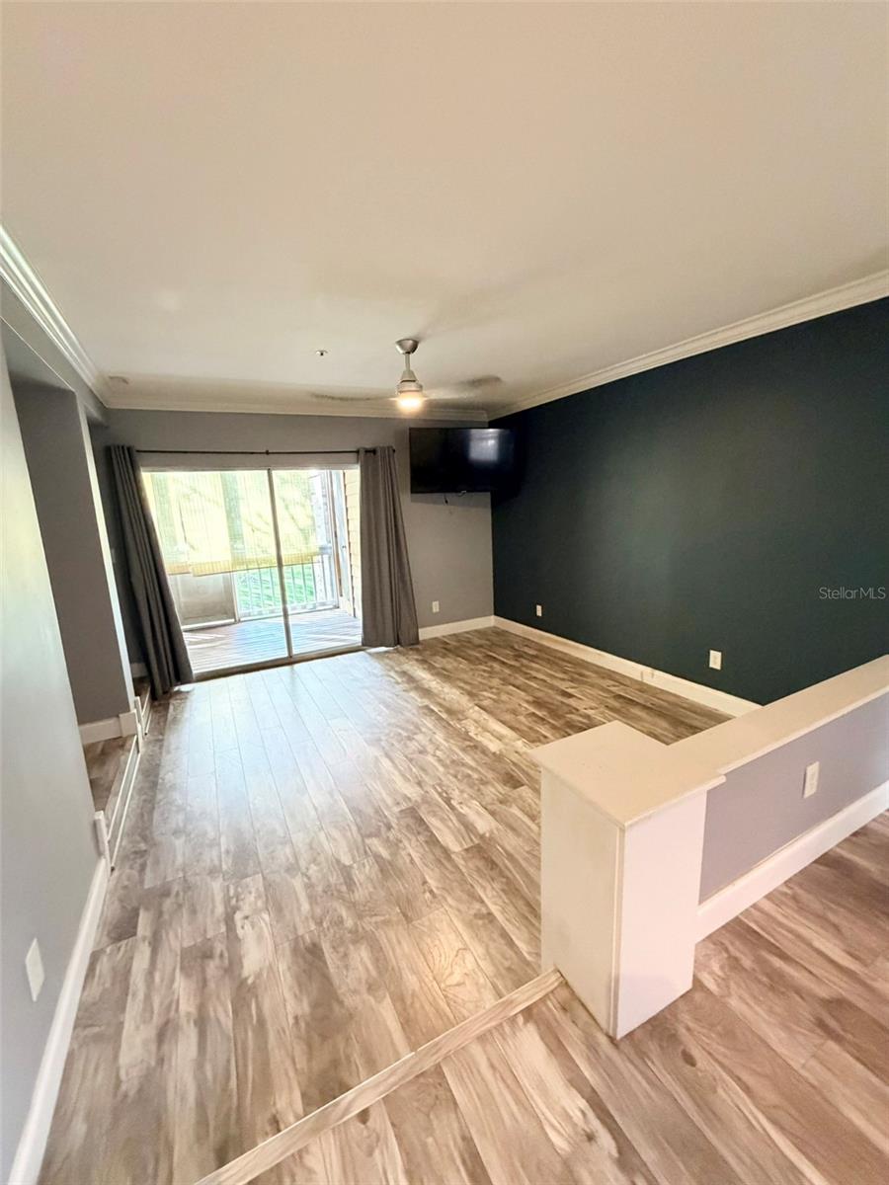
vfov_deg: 102.1
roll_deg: +3.4
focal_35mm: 14
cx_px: 444
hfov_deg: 85.7
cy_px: 592
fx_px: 479
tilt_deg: -9.5
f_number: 2.2
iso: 800
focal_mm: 2.22
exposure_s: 1/60
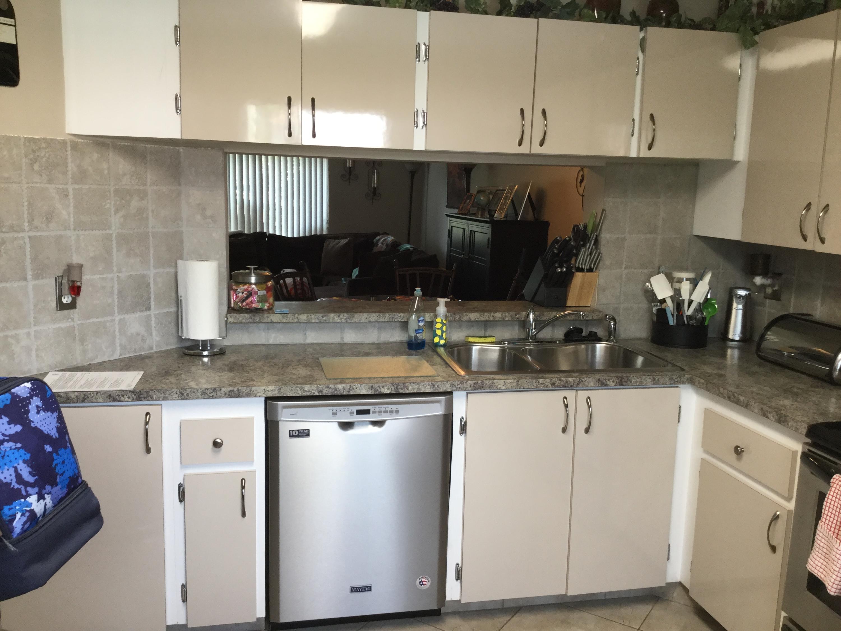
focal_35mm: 31
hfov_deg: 58.4
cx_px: 420
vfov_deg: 45.4
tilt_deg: -9.6
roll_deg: -1.1
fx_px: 753
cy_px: 316
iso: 50
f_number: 2.4
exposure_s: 1/30
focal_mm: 3.3
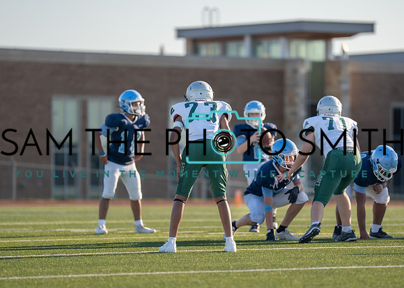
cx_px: 228
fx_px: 2941
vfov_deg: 5.6
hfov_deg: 7.9
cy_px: 170
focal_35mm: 256
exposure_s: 1/3200
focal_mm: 200
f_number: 2.8
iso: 320
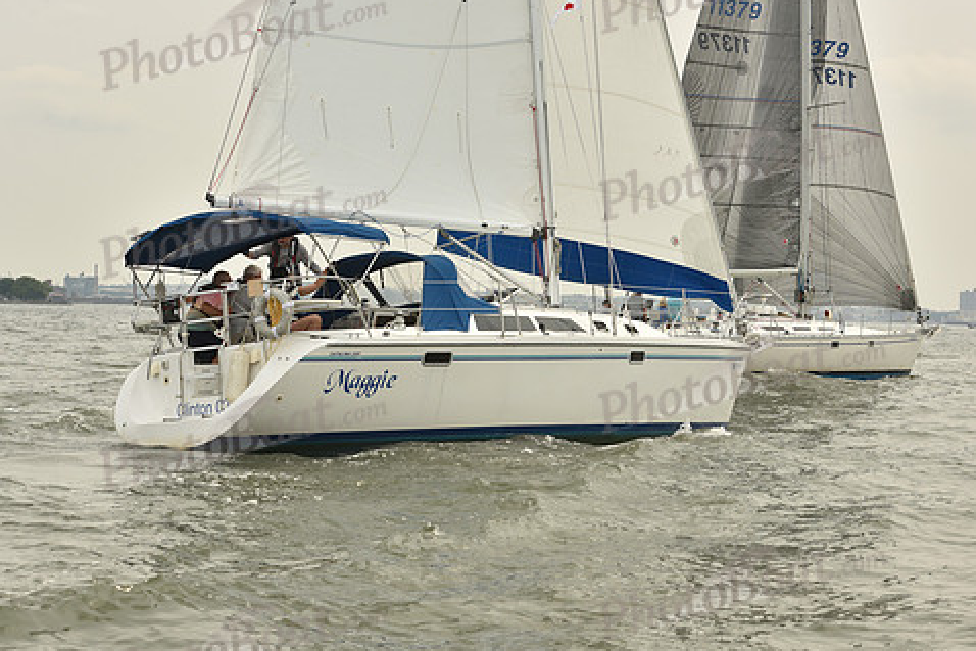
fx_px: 2305
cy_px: 303
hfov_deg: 23.9
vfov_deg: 16.1
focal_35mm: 85
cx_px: 494
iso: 250
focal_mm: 70
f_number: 10
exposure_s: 1/640
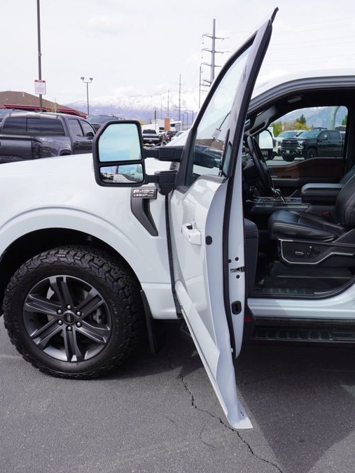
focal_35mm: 35
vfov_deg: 52.6
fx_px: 479
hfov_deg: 39.5
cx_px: 272
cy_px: 239
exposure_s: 1/125
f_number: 9
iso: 100
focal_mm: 16
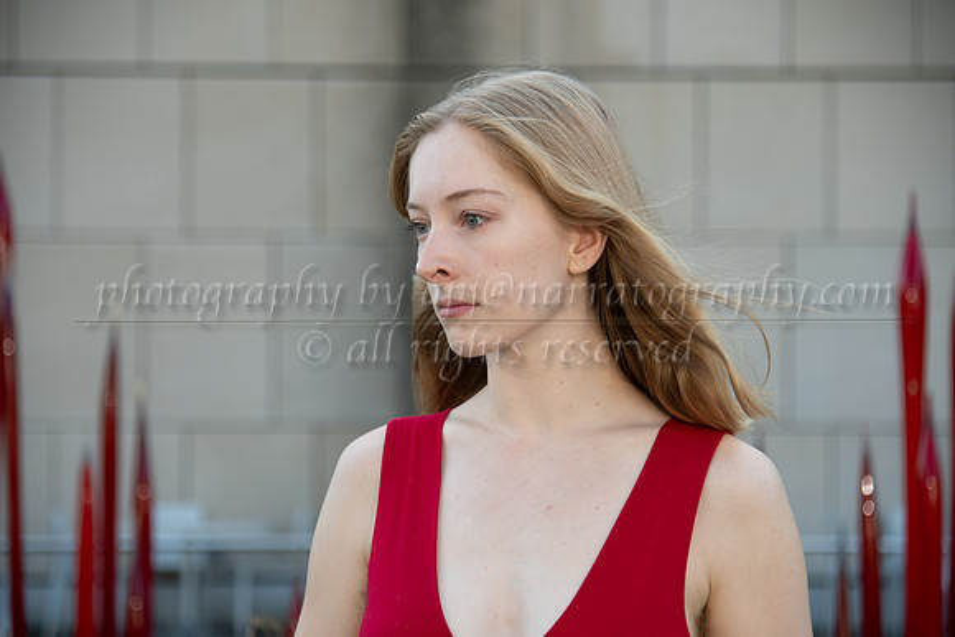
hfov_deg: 23.0
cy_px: 314
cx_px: 477
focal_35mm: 88
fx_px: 2345
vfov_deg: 15.5
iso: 200
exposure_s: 1/400
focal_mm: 85
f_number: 4
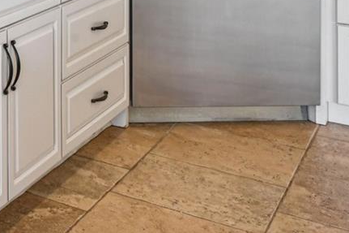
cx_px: -271
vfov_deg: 15.8
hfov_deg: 19.6
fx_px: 756
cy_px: -138
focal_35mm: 78
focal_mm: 21
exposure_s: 1/20
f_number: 8
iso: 400
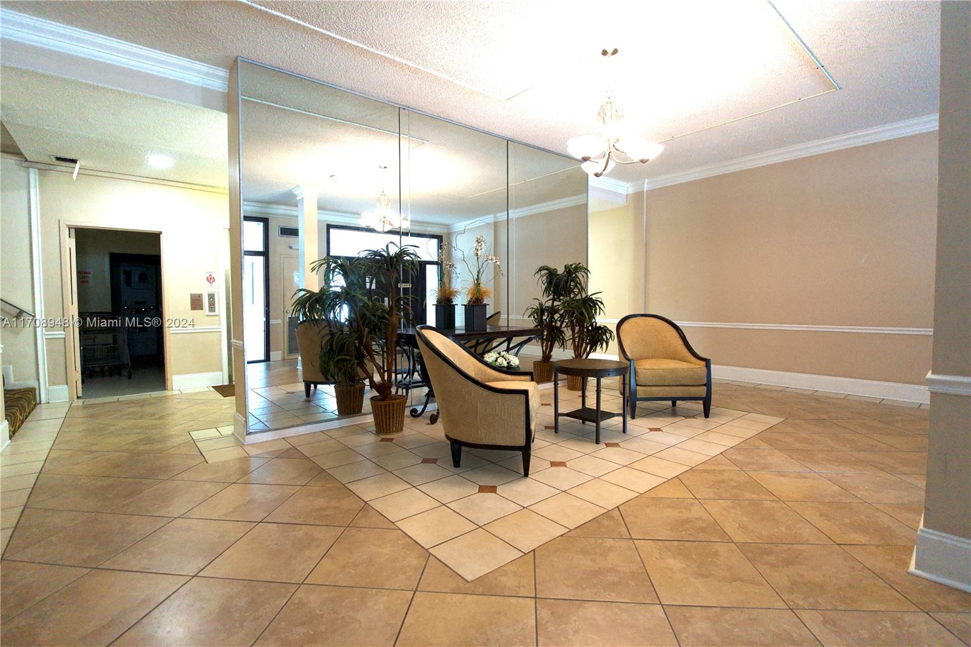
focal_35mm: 16
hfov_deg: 95.0
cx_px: 486
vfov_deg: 72.0
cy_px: 324
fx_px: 445
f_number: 2
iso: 2000
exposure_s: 1/160
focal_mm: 11
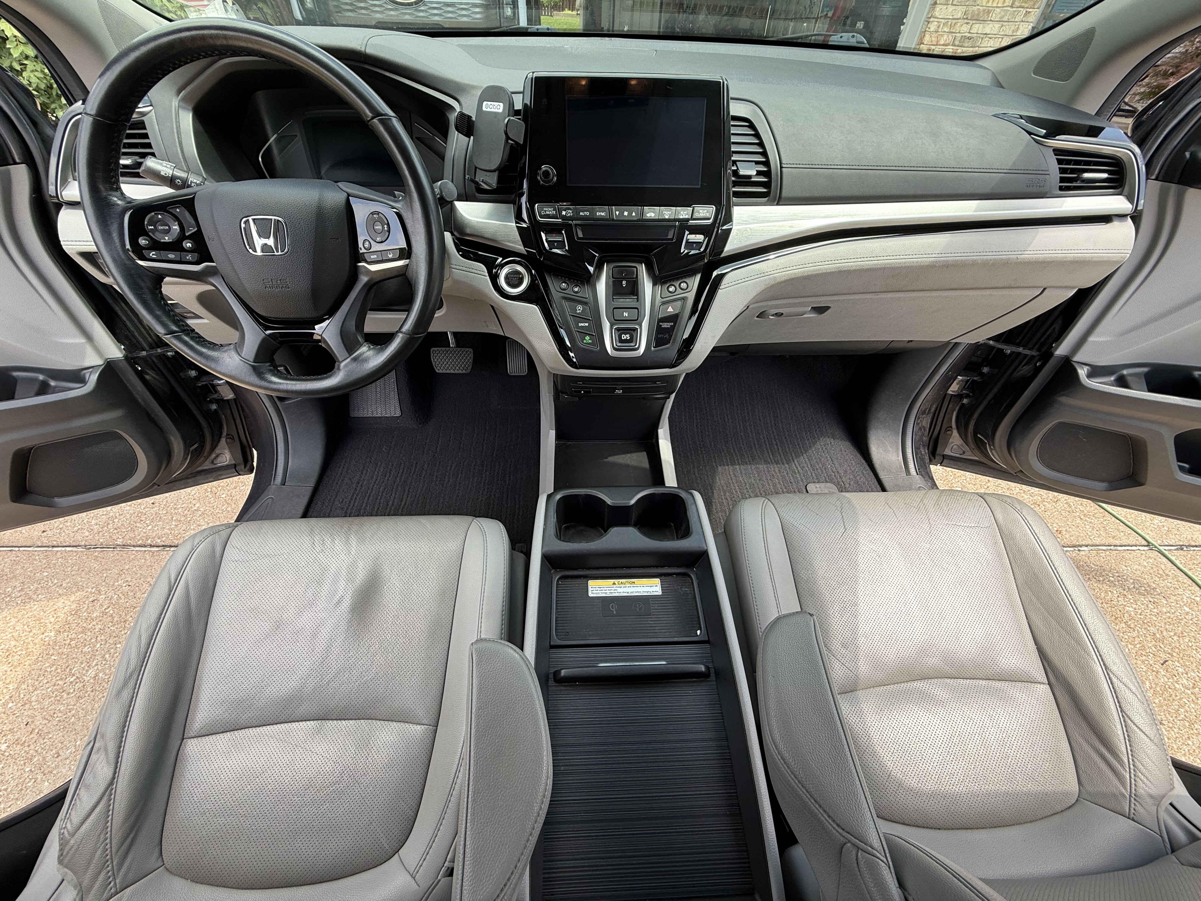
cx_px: 600
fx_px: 486
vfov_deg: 85.7
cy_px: 450
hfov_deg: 102.1
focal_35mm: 14
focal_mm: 2.22
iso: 64
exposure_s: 1/133
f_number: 2.2
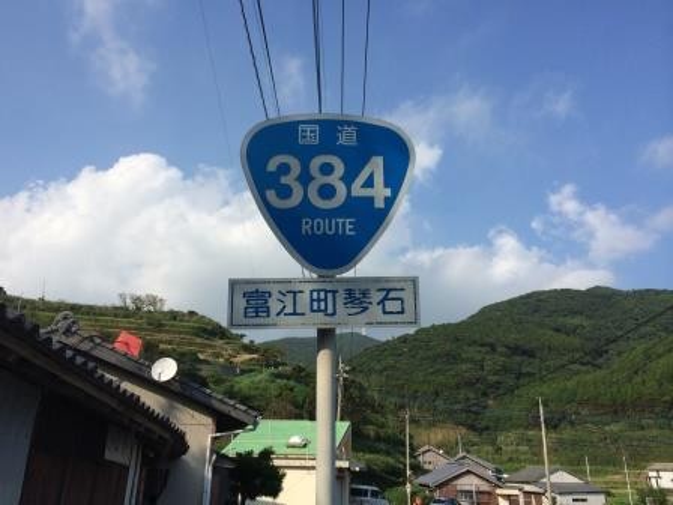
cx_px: 336
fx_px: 583
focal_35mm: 30
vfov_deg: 46.8
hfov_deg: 60.0
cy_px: 252
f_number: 2.2
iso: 40
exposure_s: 1/2933
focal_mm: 4.12
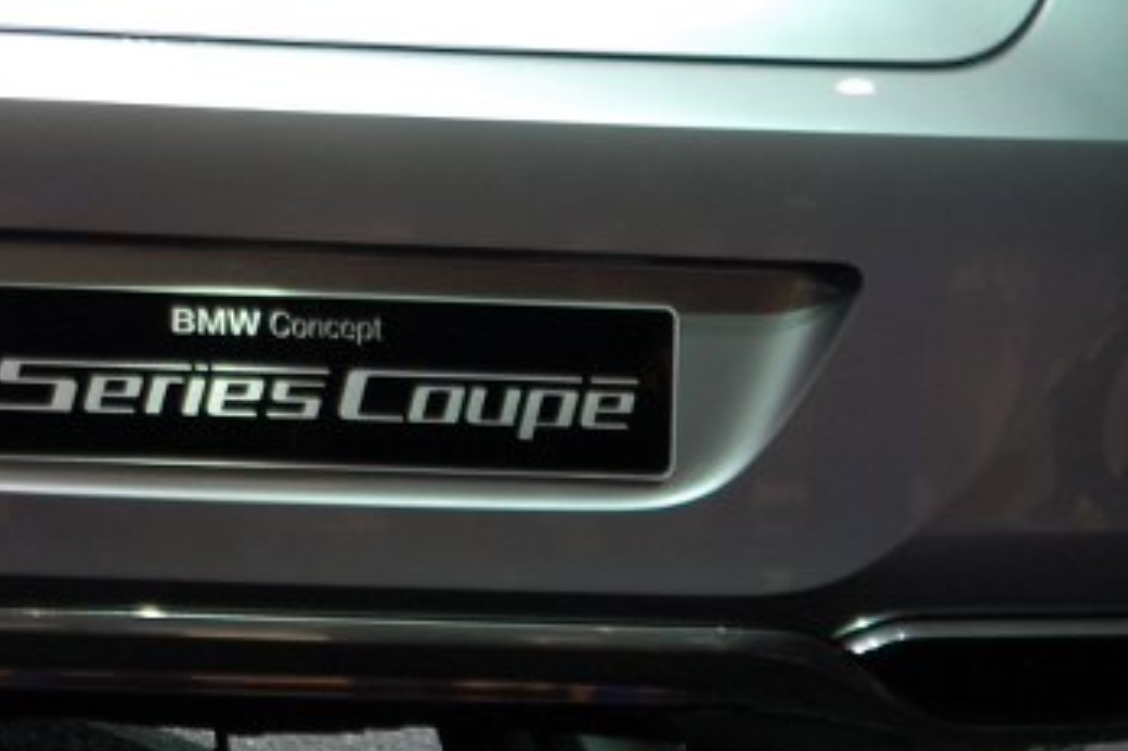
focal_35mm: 319
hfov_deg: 6.4
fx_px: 9990
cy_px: 216
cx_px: -328
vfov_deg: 4.3
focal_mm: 72
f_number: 5.3
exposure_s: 1/125
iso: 400
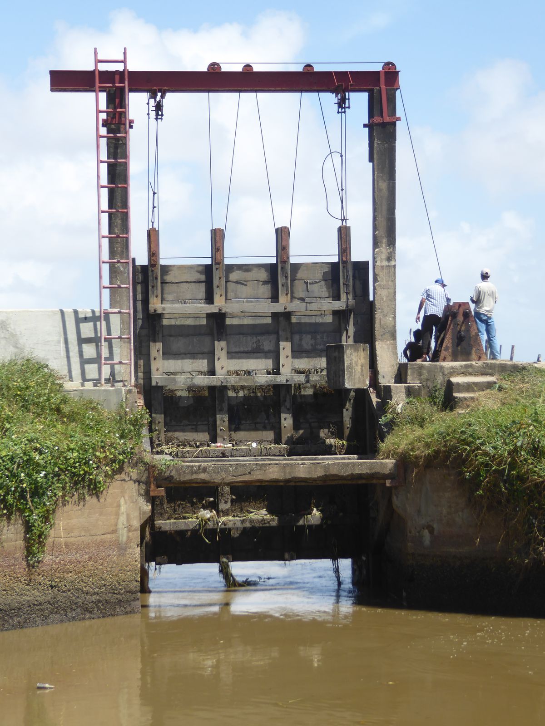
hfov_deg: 16.2
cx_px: 272
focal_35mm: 91
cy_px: 363
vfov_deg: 21.5
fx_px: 1910
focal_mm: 15
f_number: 4.8
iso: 80
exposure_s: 1/320
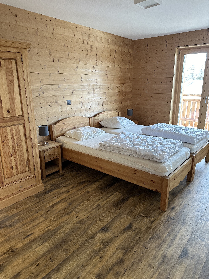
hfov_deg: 56.8
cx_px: 104
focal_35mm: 24
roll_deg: +0.4
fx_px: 193
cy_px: 140
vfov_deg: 71.6
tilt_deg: -13.5
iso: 200
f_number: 1.78
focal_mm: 6.86
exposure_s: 1/100
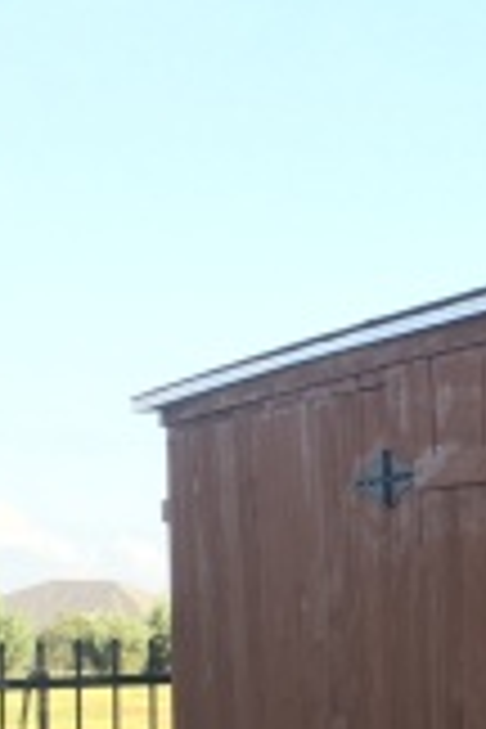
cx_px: 1022
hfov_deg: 10.4
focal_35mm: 119
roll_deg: +0.1
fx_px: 2410
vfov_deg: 16.7
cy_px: 770
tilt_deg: -3.9
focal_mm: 4.15
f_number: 2.2
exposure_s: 1/122
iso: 25
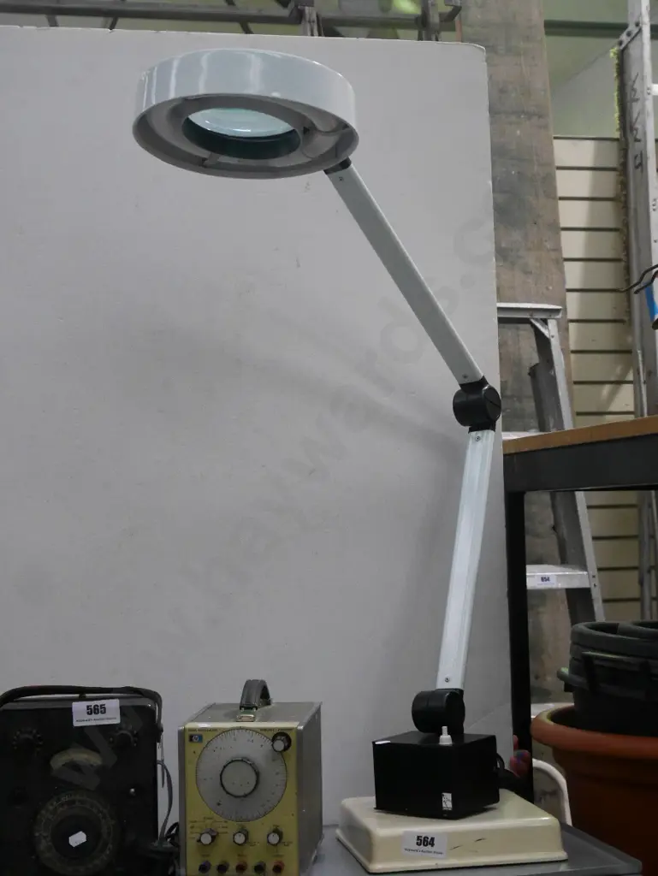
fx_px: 1621
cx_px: 329
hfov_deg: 22.9
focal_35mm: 64
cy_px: 438
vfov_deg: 30.3
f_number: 5.6
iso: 3200
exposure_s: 1/125
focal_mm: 32
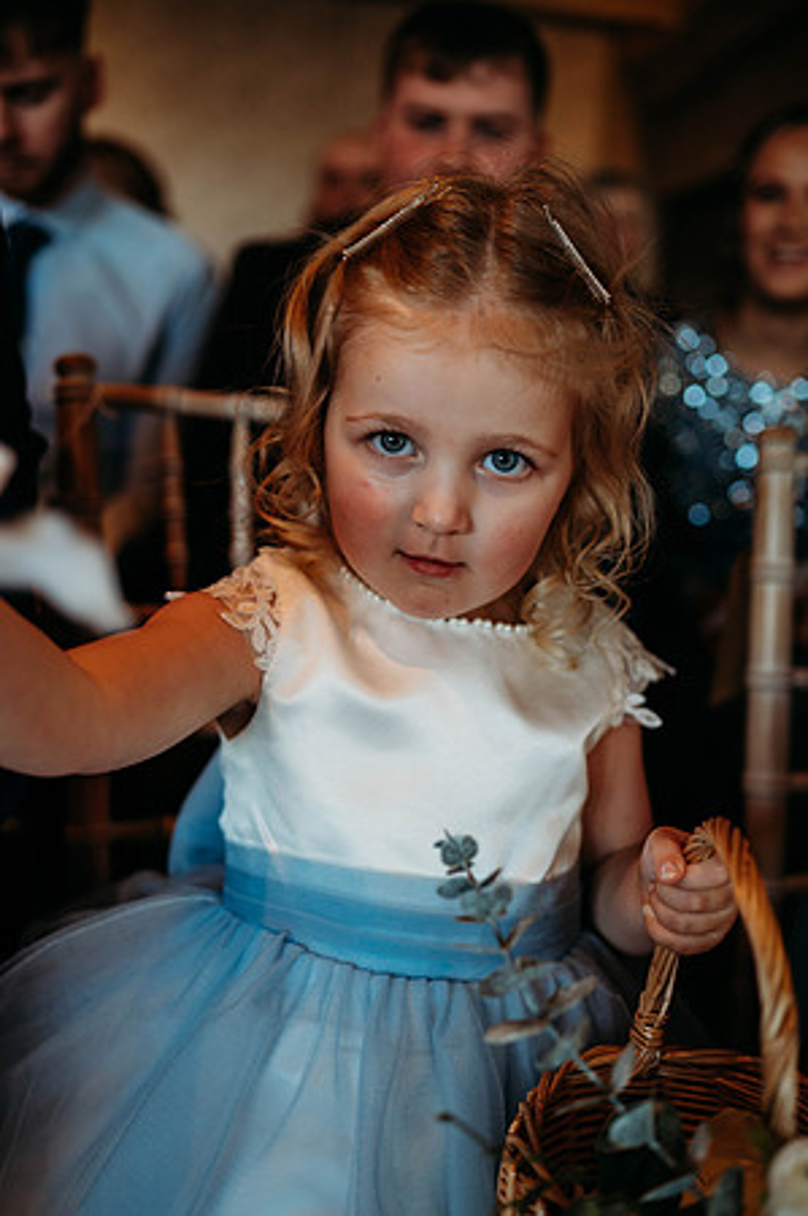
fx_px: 1181
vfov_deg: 54.5
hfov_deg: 37.8
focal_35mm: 35
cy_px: 608
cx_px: 404
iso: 320
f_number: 2.2
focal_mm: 35
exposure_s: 1/200
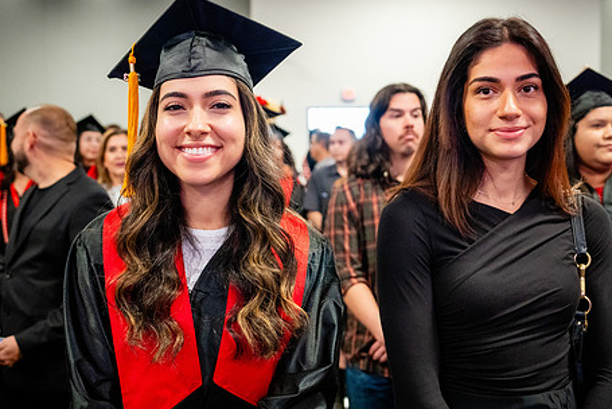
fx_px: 731
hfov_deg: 45.4
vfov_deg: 31.2
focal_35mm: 43
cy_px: 202
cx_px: 319
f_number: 2.8
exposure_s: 1/160
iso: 3200
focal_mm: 28
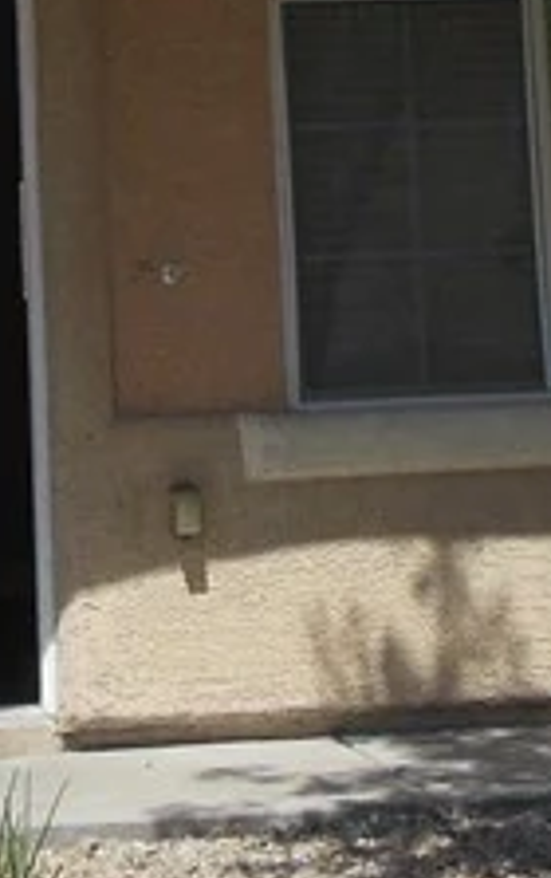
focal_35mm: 141
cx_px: 106
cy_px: -217
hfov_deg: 9.3
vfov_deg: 14.3
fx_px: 3377
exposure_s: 1/640
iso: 125
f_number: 6.7
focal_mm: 5.2
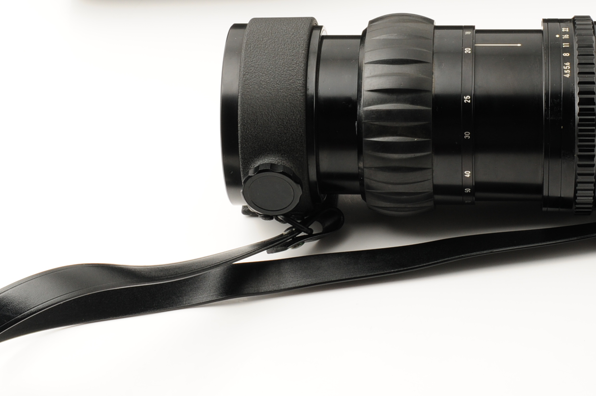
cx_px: 397
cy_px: 69
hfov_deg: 19.6
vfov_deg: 13.1
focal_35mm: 104
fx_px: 1720
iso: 200
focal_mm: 40
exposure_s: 1/250
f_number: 18
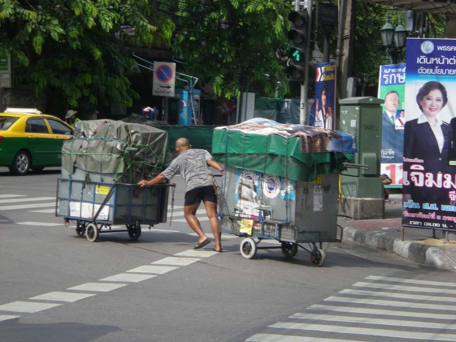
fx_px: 1502
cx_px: 228
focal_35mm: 114
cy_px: 171
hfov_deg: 17.3
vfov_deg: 13.0
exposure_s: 1/168
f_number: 5.9
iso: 50
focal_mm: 18.9
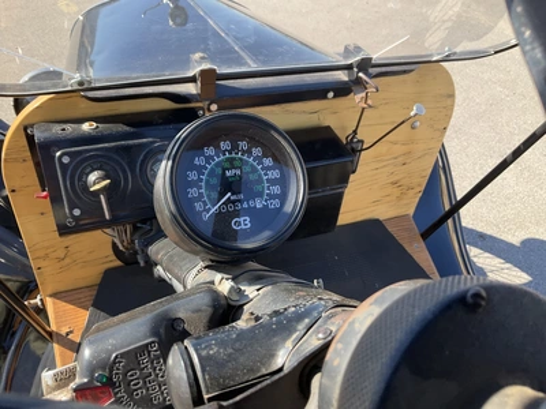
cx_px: 273
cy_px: 204
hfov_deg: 61.7
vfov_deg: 48.2
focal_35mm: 29
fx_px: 457
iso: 25
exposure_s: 1/346
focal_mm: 3
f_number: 1.8
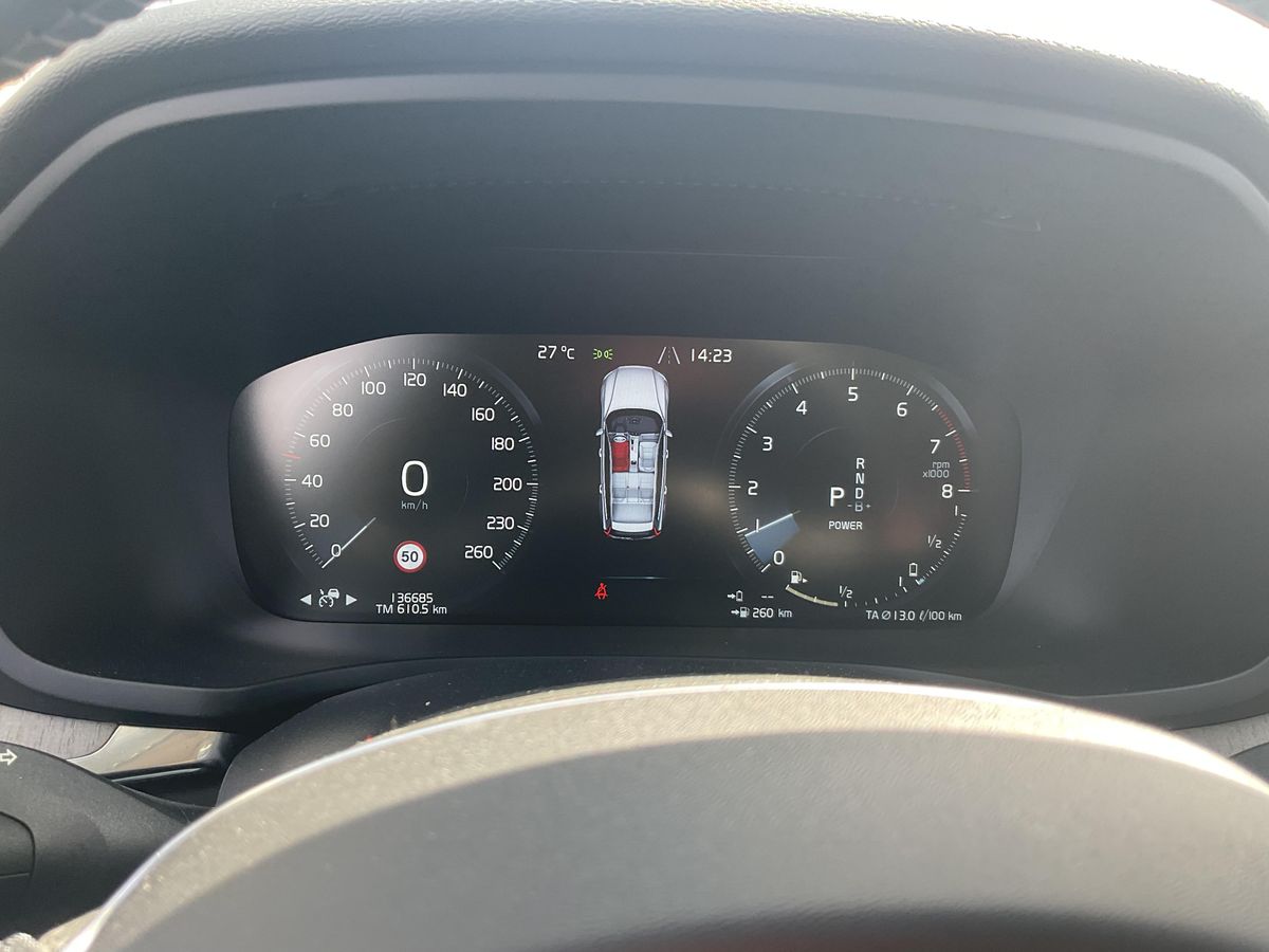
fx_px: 1063
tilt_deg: -16.8
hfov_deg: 61.7
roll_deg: -2.2
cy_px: 476
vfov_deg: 48.2
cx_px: 634
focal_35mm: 29
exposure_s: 1/100
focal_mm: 3
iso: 25
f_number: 1.8
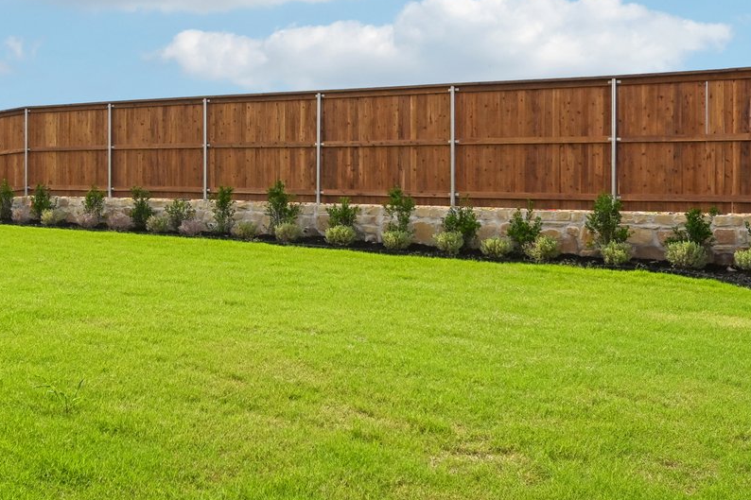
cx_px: 223
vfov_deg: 27.3
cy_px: 151
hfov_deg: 39.6
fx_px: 1022
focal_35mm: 49
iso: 400
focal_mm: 19
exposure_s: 1/2000
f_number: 8
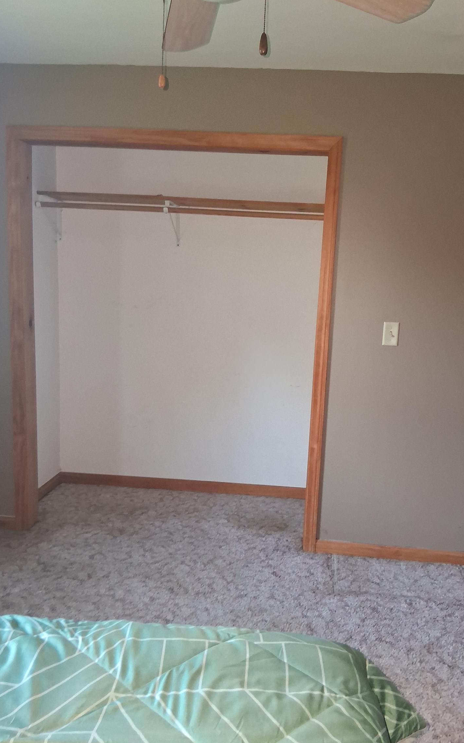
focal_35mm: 28
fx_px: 567
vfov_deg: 66.5
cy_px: 372
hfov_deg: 44.4
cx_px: 265
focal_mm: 3.98
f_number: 1.8
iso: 500
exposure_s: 1/25
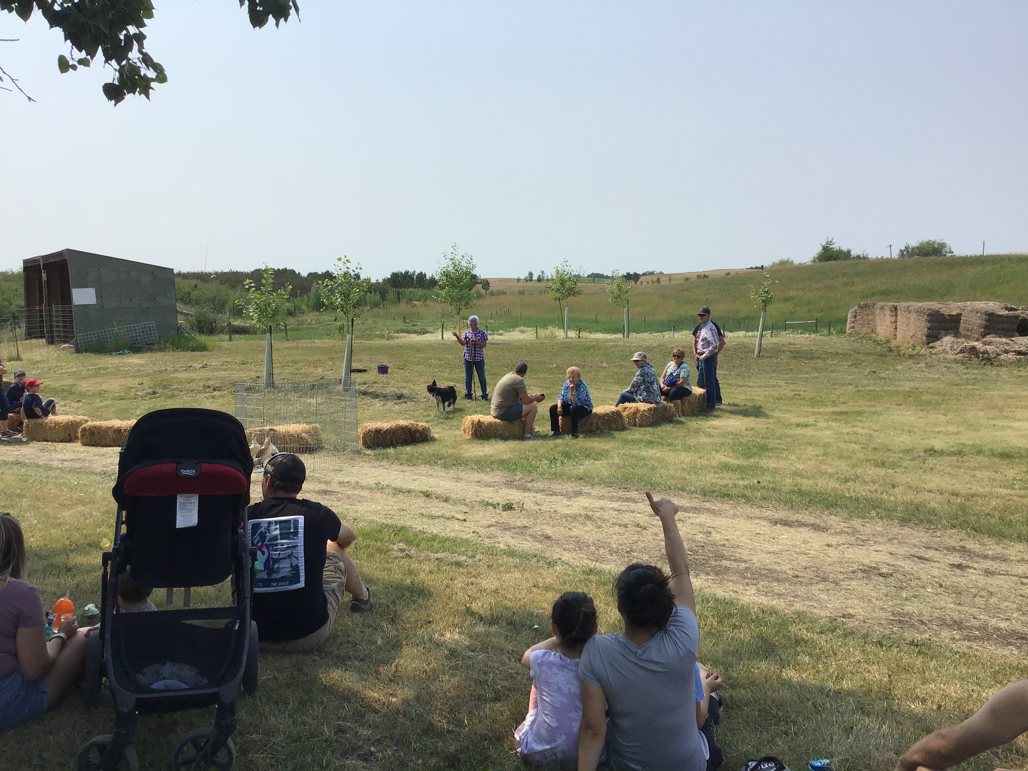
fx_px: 921
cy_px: 386
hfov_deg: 58.4
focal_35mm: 31
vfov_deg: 45.4
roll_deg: +0.4
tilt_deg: -7.2
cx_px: 514
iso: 25
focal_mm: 3.3
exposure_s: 1/1852
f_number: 2.4
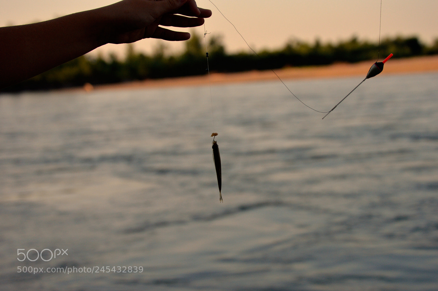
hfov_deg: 24.6
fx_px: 1003
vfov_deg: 16.5
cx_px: 219
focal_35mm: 82
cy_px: 146
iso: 400
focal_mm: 55
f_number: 5
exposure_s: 1/1250
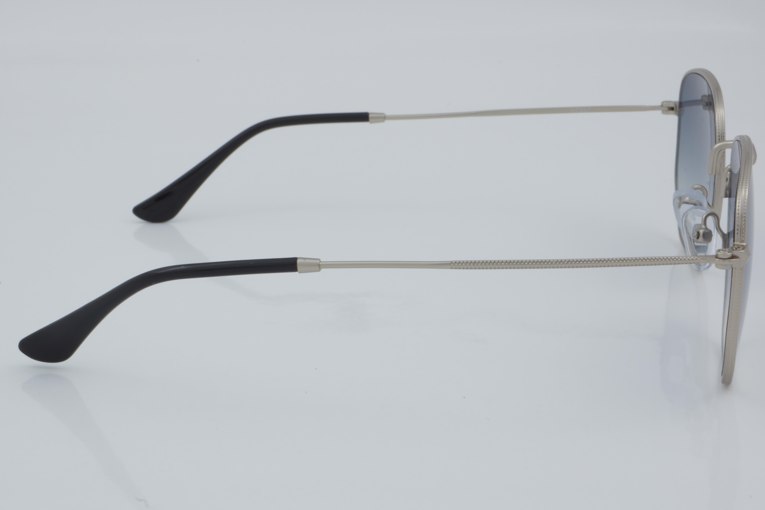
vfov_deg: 16.6
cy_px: 255
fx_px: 1753
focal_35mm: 82
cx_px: 382
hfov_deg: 24.6
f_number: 32
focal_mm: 55
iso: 100
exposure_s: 1/4
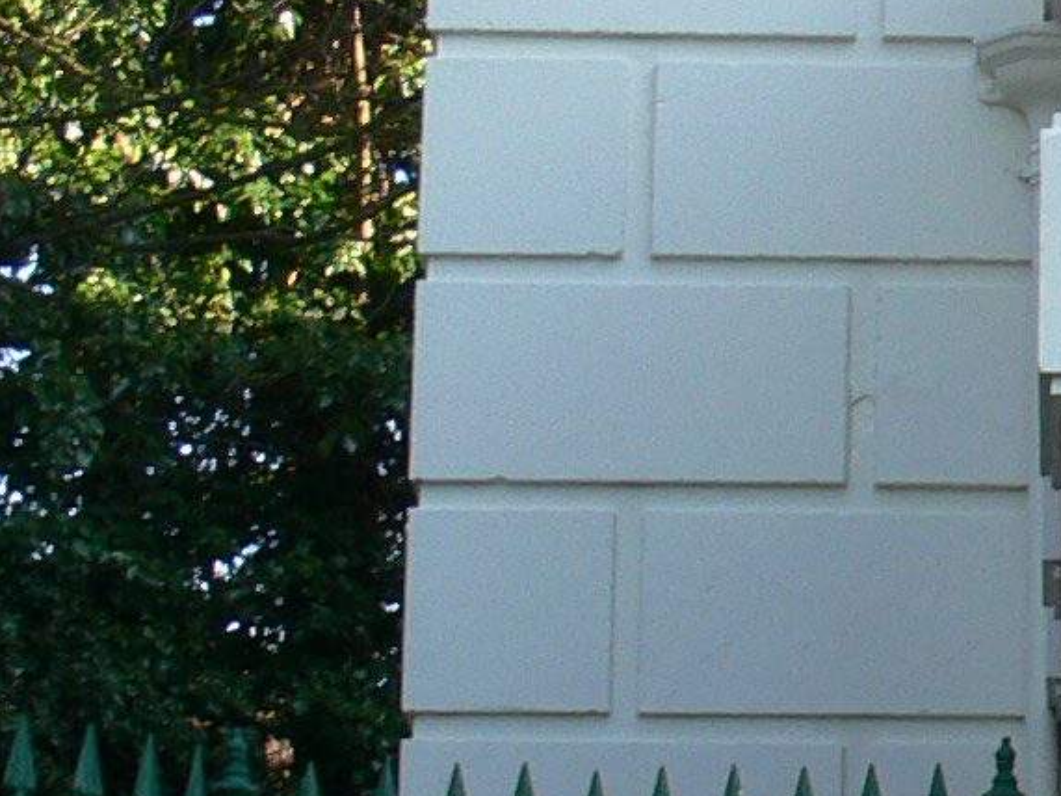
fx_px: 6129
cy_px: 536
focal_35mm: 200
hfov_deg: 9.3
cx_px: 2050
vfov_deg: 7.4
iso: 80
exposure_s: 1/80
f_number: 4
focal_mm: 7.4
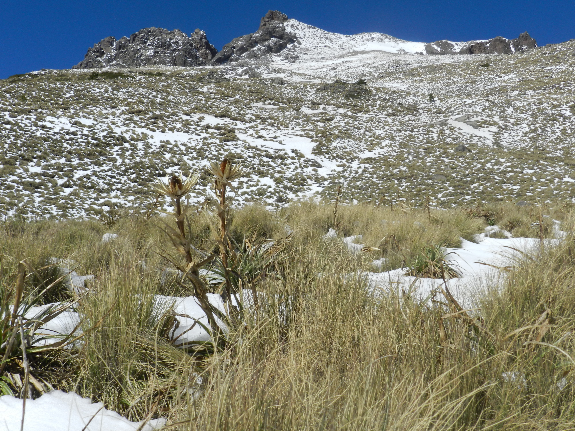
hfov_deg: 41.2
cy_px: 216
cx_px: 288
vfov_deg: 31.5
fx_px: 764
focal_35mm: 46
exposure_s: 1/800
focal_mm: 8.1
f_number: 6.3
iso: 160
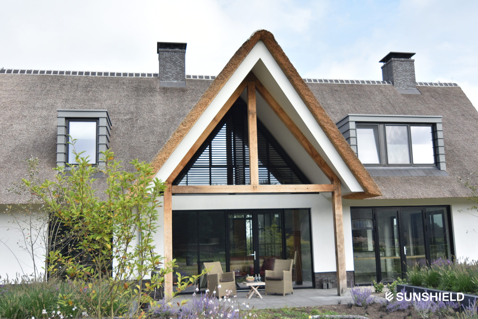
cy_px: 160
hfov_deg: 53.1
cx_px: 239
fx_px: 478
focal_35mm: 36
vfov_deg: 36.9
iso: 100
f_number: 4
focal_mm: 24
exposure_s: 1/400
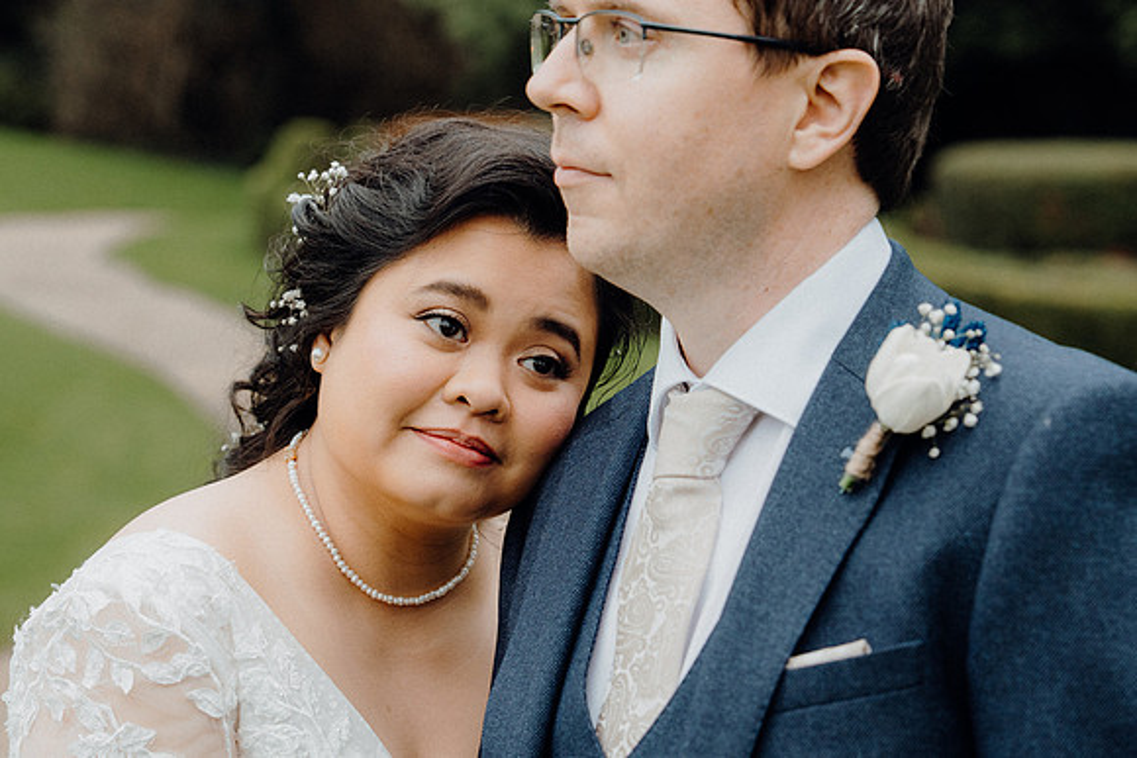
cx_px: 568
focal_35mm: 102
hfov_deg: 20.0
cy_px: 379
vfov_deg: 13.4
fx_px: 3222
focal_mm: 68
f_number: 3.5
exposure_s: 1/160
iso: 500
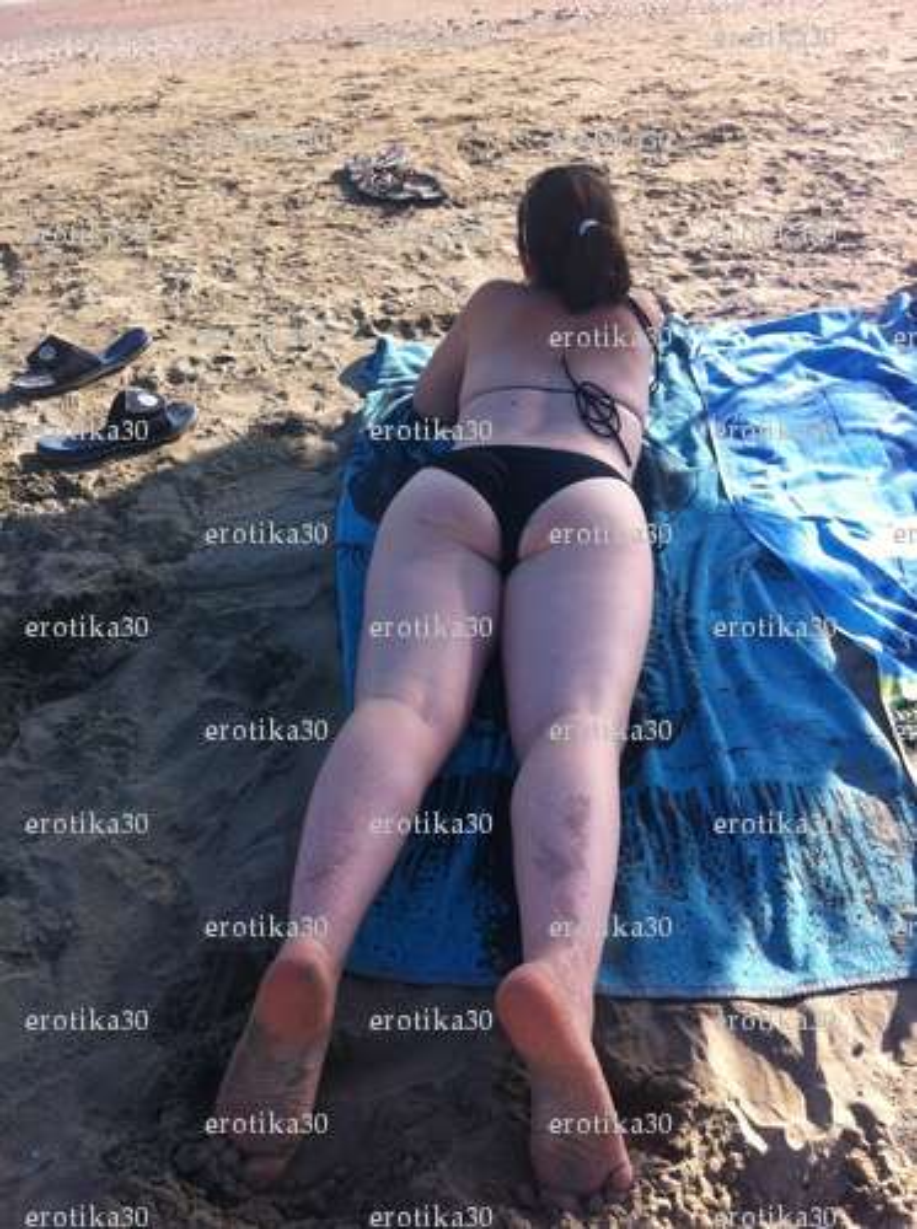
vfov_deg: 52.7
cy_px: 614
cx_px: 458
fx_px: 1240
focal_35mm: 35
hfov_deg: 40.6
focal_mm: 3.85
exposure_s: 1/569
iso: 80
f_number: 2.8
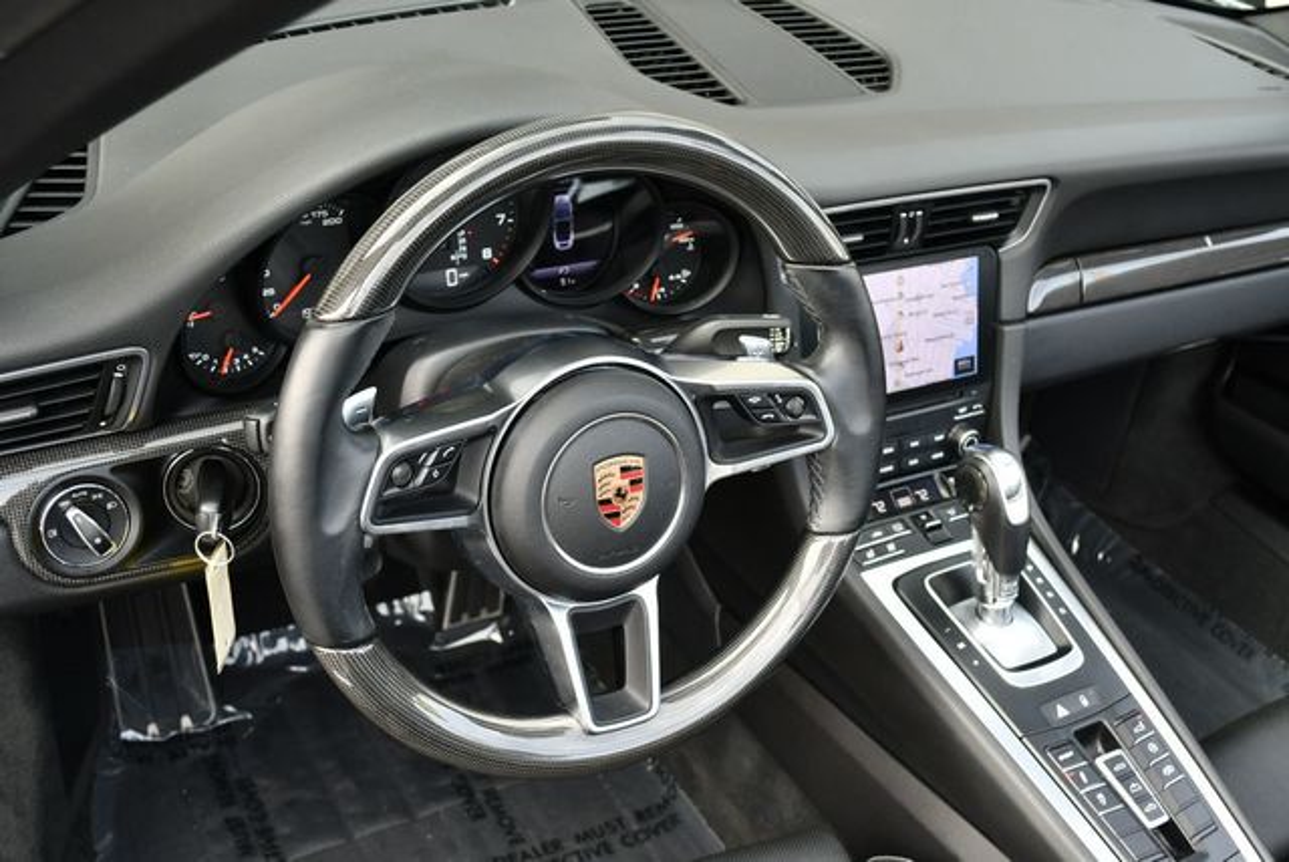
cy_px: 431
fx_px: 1433
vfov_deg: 33.5
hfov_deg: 48.4
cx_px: 644
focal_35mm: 40
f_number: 4
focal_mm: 20
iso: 400
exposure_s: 1/250
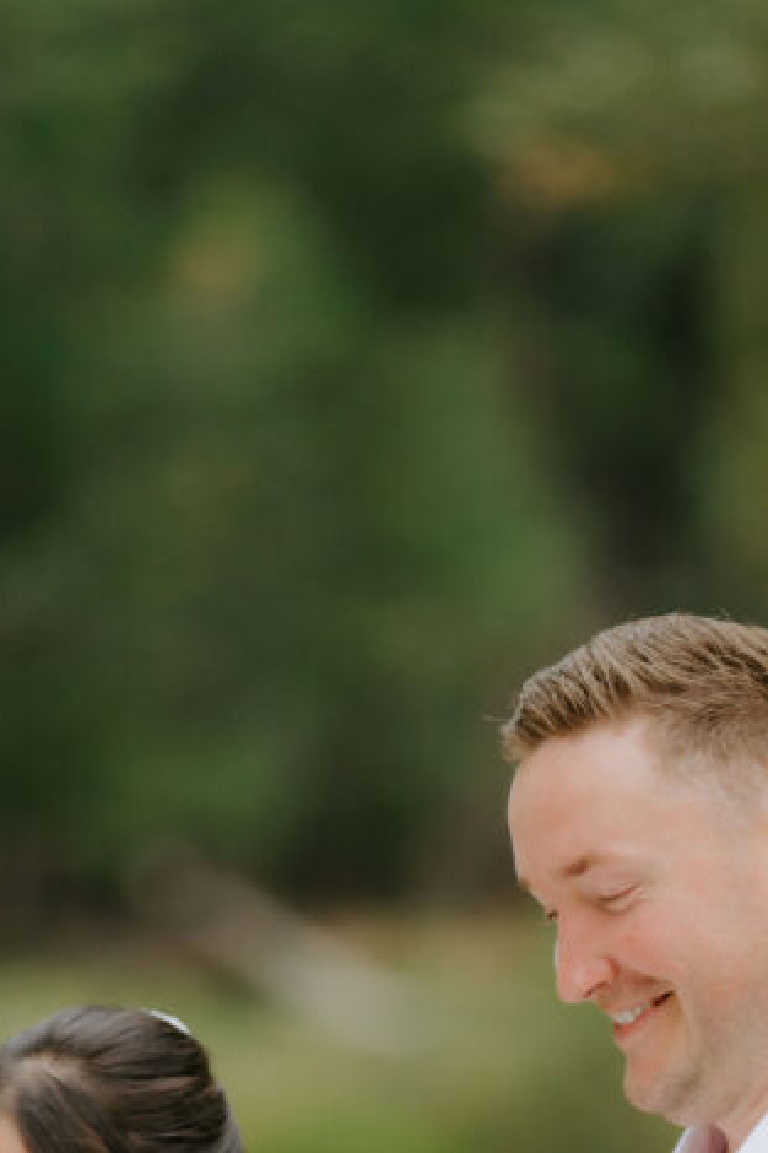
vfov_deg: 6.5
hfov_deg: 4.3
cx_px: 330
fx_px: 10119
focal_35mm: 316
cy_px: 1234
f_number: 2.8
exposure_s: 1/500
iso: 125
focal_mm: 145
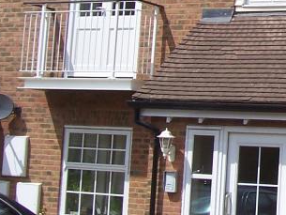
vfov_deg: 12.9
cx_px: 406
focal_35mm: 114
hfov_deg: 16.1
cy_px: 20
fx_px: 942
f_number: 5.6
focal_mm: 5.6
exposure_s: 1/500
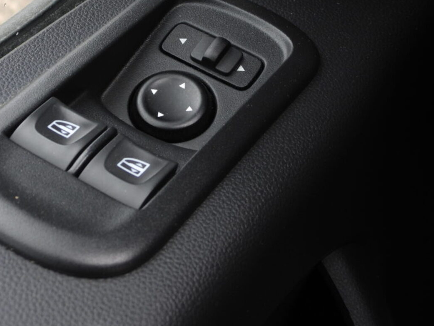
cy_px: 89
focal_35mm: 85
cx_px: 159
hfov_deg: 23.0
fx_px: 1066
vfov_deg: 17.3
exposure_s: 1/50
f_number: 3.5
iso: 100
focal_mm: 9.8
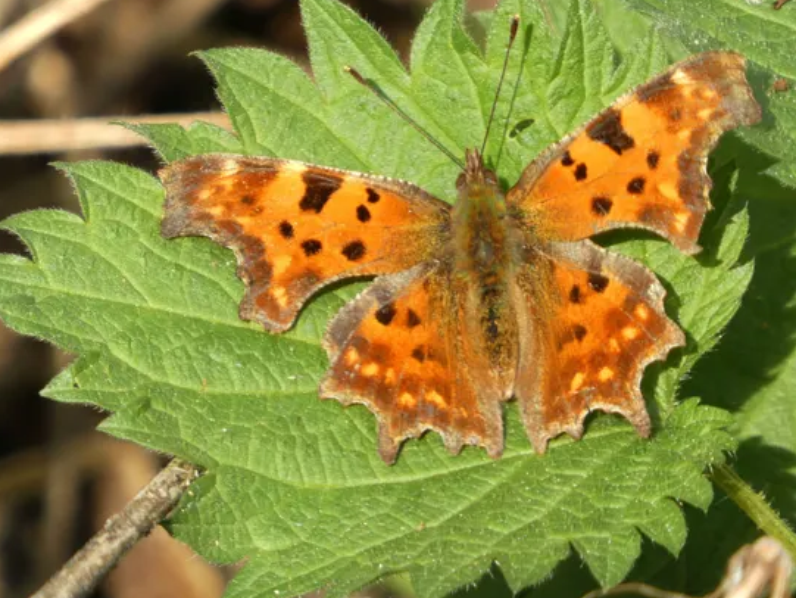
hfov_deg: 1.5
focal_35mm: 1362
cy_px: 261
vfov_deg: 1.1
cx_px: 444
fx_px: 31326
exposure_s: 1/125
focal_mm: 206.4
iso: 100
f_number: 5.8
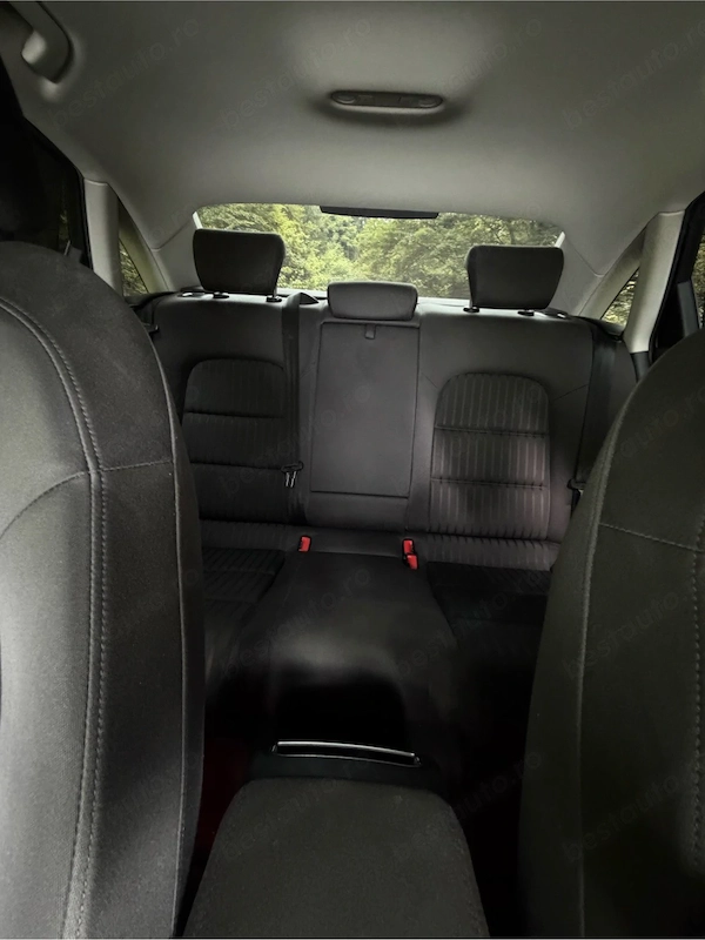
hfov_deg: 85.7
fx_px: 380
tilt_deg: -20.6
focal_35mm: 14
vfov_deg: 102.1
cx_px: 352
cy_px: 470
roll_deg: -1.9
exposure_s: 1/31
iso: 1600
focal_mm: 2.22
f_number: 2.2
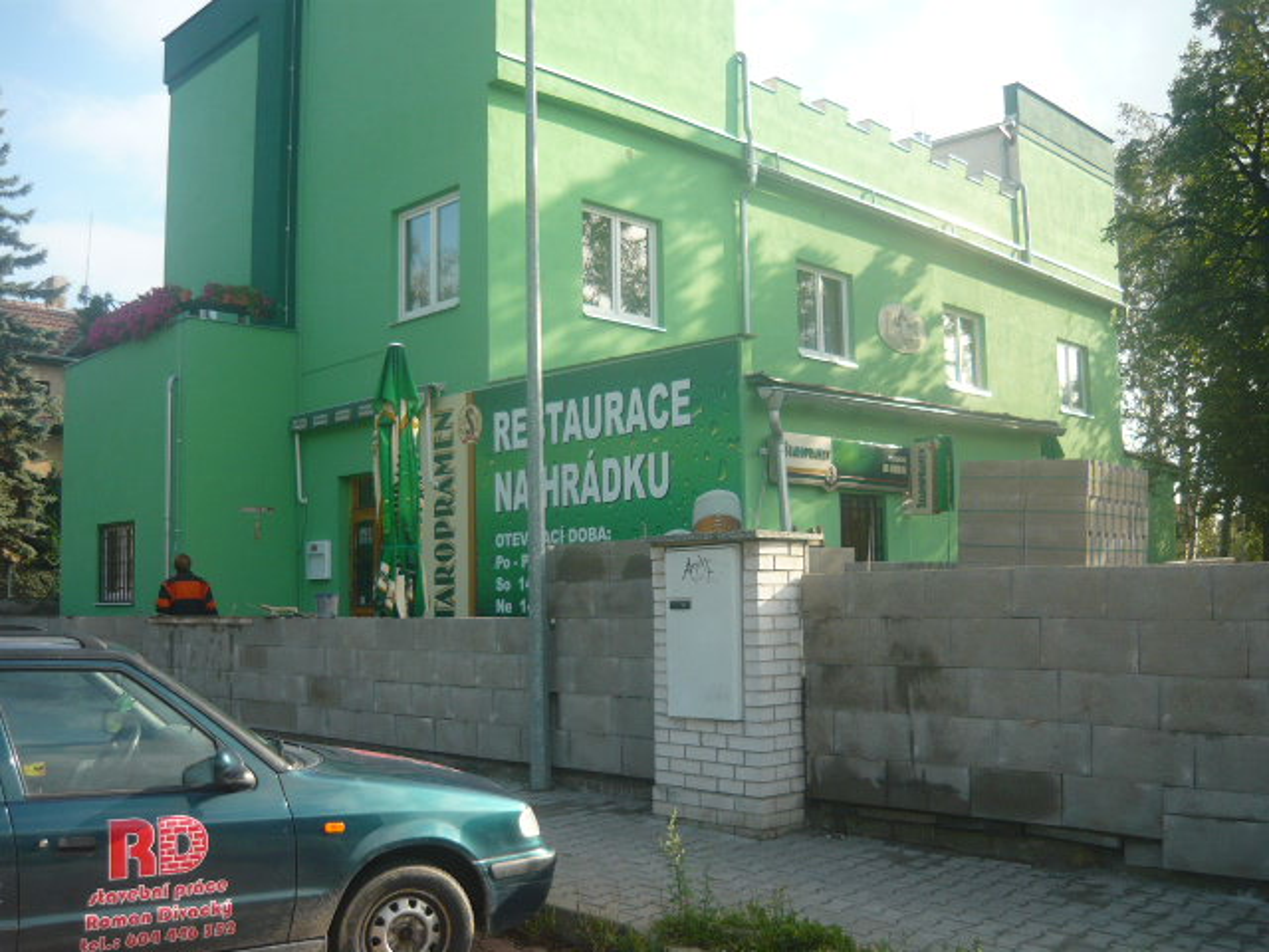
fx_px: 1210
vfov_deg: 42.9
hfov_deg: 55.4
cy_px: 476
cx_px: 634
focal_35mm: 33
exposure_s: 1/500
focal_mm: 5.5
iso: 100
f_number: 2.8
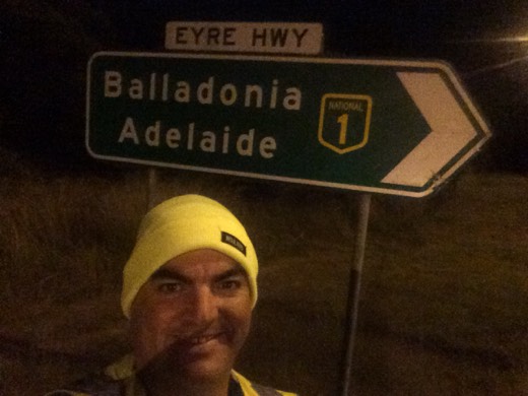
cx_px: 264
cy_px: 198
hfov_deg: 58.4
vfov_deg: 45.4
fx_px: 473
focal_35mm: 31
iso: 1600
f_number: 2.4
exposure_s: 1/17
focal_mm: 2.15
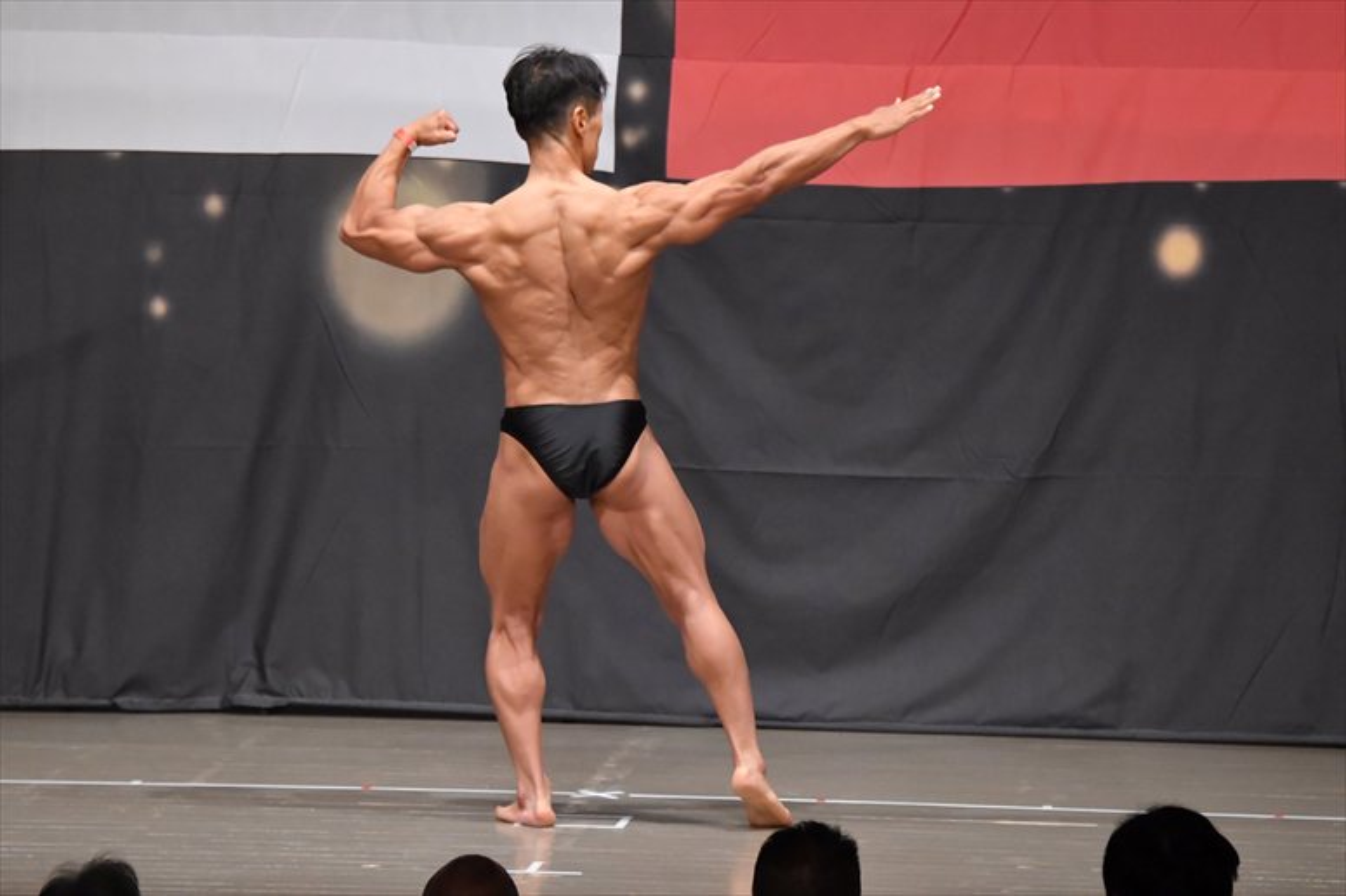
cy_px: 448
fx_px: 8409
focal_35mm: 225
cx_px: 673
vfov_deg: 6.1
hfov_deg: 9.2
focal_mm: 150
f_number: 5.6
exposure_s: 1/400
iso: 6400
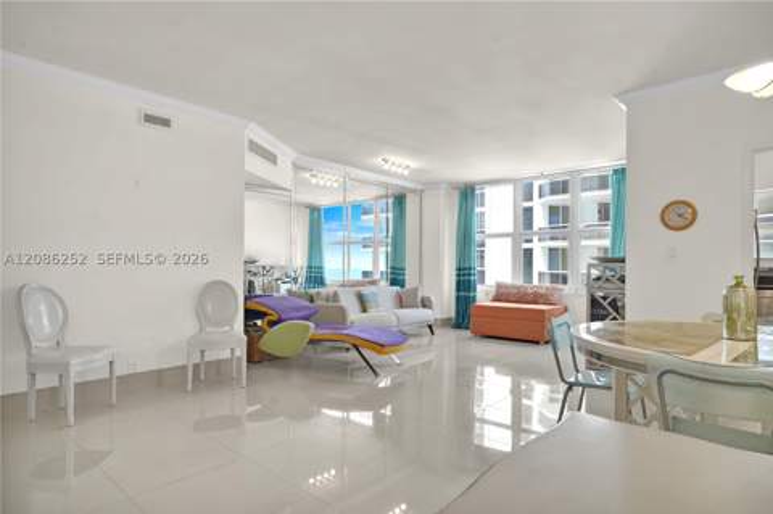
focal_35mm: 20
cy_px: 257
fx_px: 429
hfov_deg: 84.0
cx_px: 386
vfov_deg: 61.8
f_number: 7.1
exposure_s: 1/400
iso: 1000
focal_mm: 20
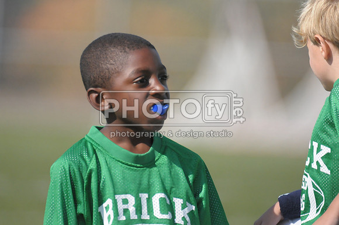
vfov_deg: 2.3
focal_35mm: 600
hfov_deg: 3.4
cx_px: 170
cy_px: 112
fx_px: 5642
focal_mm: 400
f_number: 4
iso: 1600
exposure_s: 1/8000
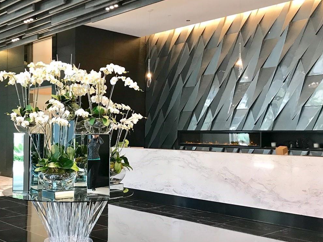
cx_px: 94
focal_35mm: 45
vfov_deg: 32.2
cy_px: 135
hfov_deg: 41.2
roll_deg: -1.1
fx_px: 420
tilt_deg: +0.2
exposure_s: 1/30
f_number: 1.8
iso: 40
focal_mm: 3.99
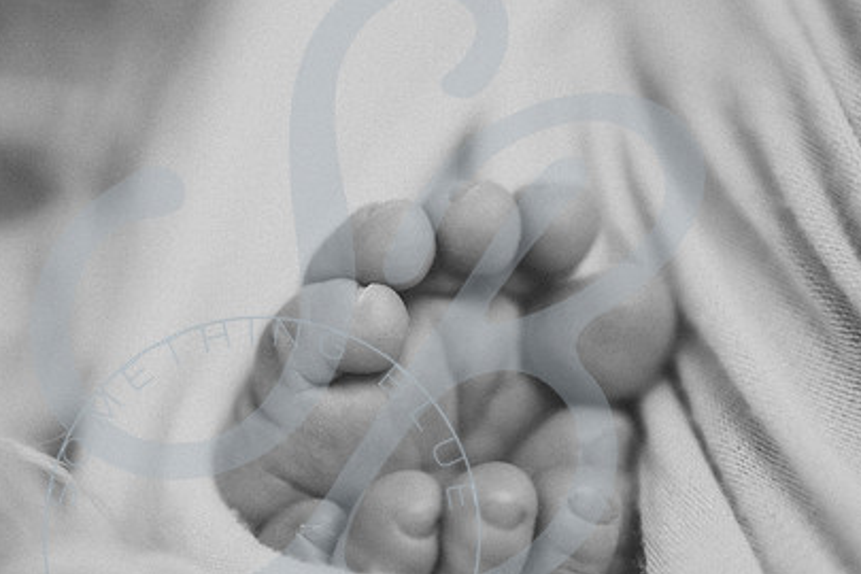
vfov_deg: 15.9
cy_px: 356
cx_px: 368
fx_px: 2057
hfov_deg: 23.6
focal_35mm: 86
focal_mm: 60
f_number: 2.8
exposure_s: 1/100
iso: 2500
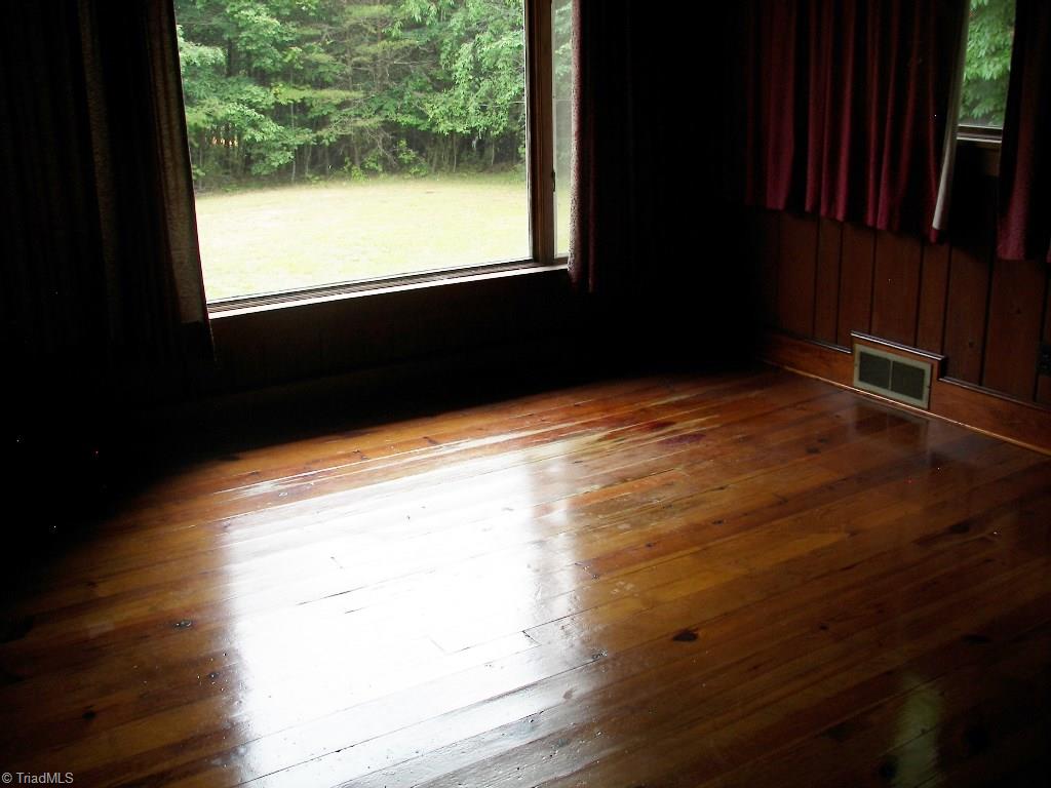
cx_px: 526
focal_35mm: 36
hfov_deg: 51.4
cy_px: 394
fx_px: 1093
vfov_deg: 39.7
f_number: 2.8
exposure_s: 1/80
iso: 50
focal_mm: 6
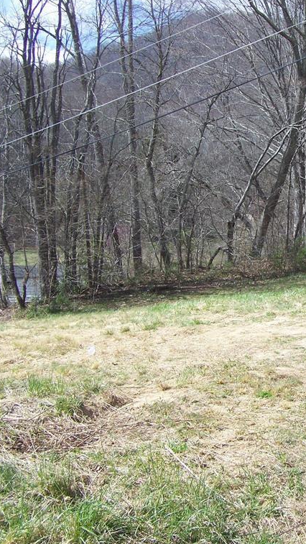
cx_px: 291
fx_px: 808
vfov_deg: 37.2
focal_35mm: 56
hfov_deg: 20.9
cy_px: 269
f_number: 4
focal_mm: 6.3
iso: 64
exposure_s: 1/250
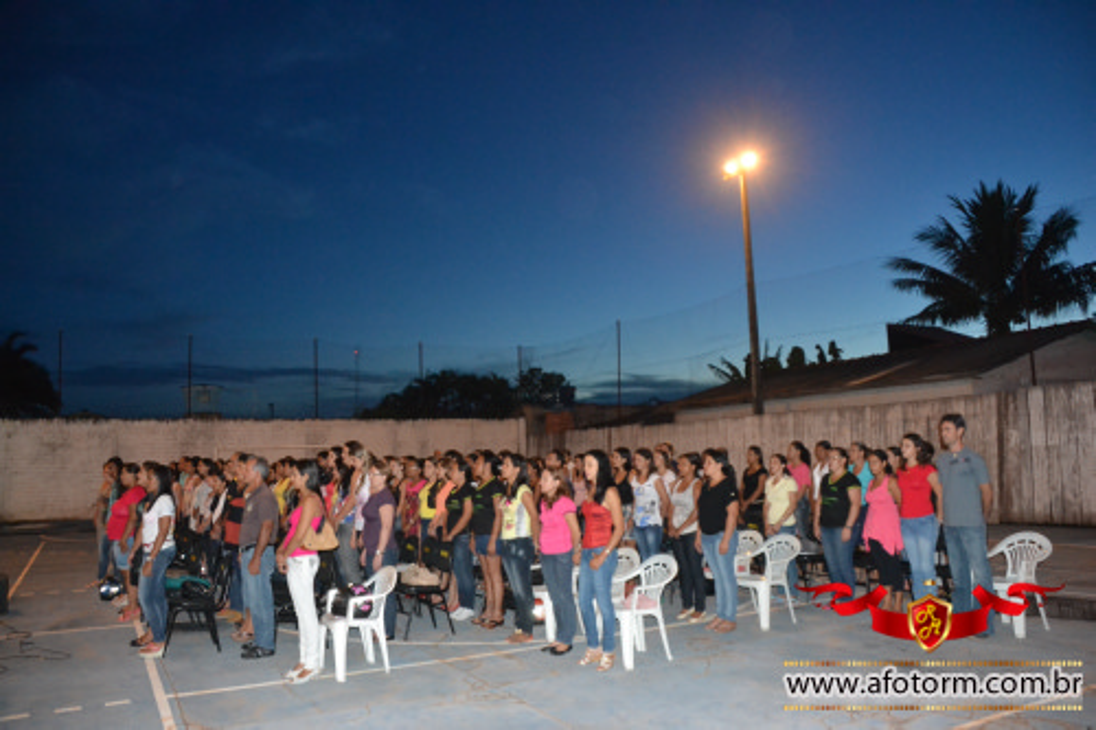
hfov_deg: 61.9
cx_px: 548
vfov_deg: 43.6
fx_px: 913
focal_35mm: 30
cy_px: 365
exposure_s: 1/60
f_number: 3.5
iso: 3200
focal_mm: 20
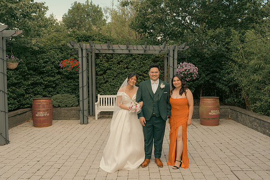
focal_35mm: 31
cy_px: 90
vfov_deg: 42.3
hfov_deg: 60.3
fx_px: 233
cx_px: 135
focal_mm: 31
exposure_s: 1/160
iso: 160
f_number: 5.6
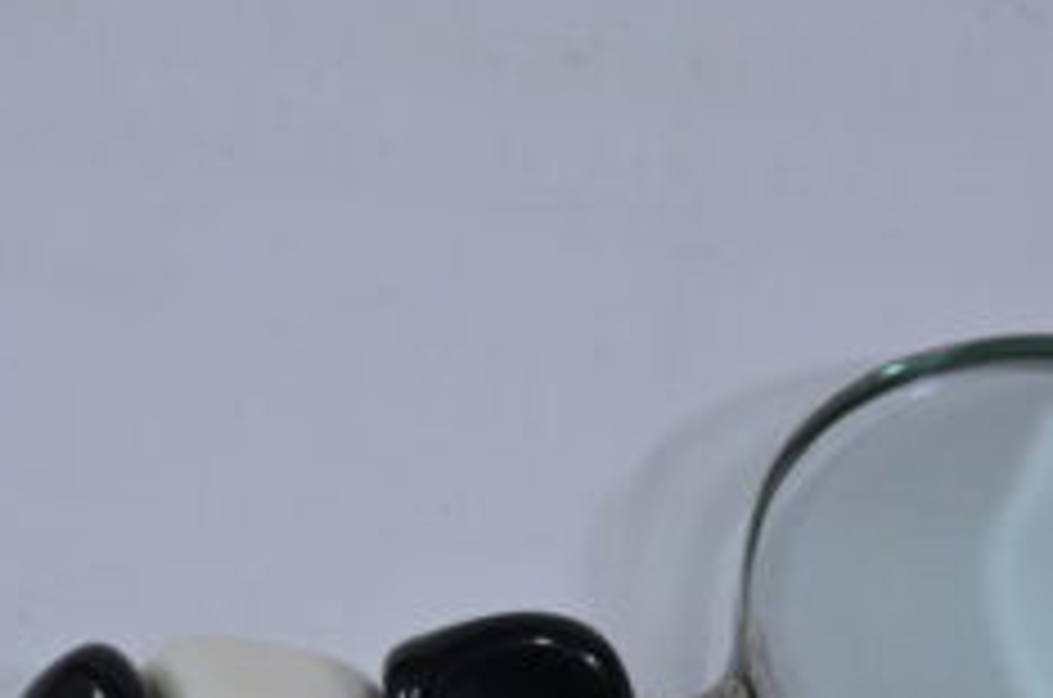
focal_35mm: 95
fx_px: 2773
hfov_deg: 21.5
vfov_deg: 14.0
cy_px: 777
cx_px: 648
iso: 640
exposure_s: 1/125
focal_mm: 37
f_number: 10
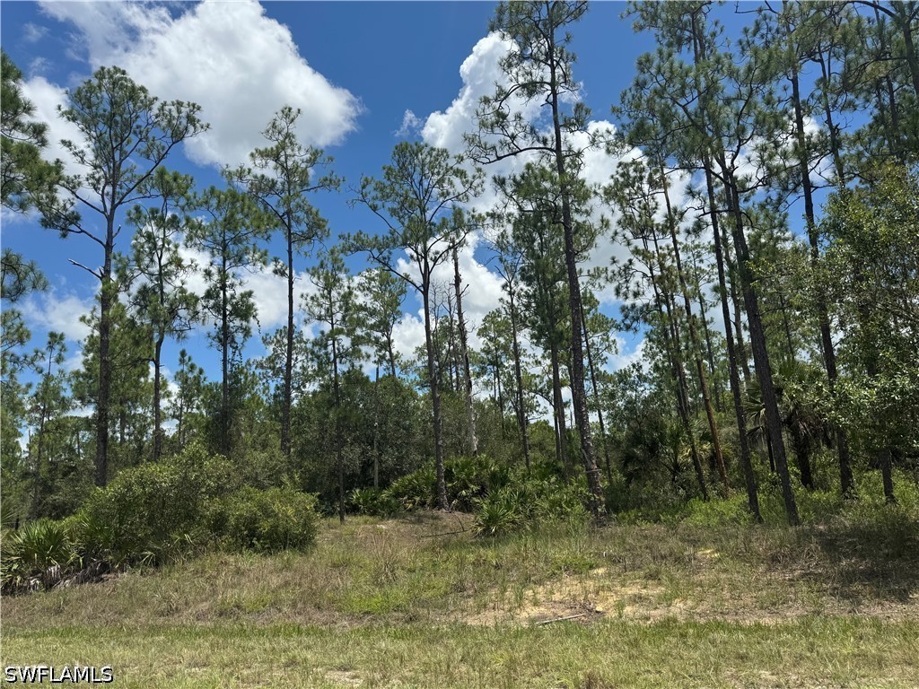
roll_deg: +4.0
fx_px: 637
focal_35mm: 24
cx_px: 460
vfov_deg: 56.8
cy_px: 344
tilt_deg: +11.7
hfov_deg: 71.6
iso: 80
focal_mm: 6.76
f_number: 1.78
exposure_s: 1/5814
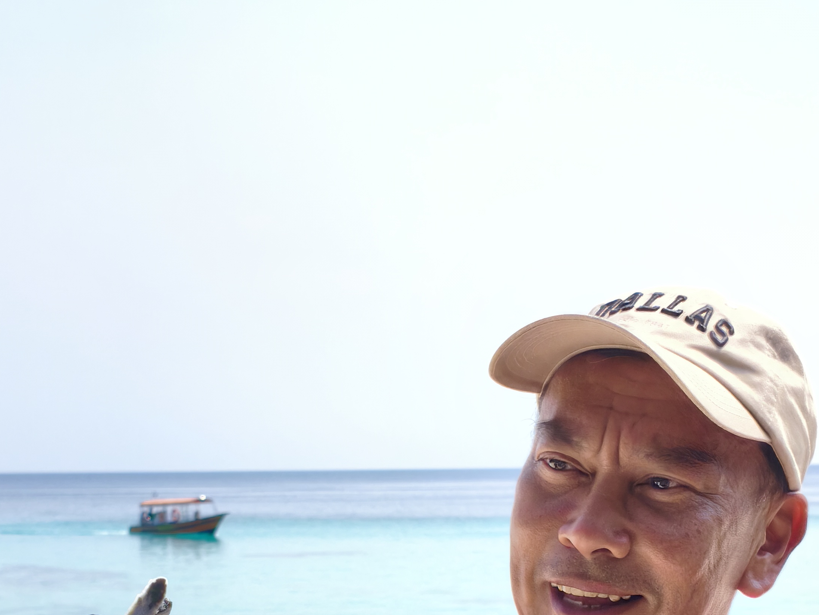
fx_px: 2295
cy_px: 634
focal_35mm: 97
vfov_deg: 15.0
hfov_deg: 20.2
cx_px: 341
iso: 80
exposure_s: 1/2575
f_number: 1.5
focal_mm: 4.94
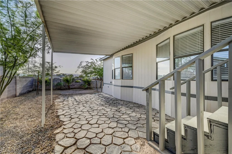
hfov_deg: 104.3
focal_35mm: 14
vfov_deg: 81.1
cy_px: 77
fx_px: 90
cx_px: 116
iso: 800
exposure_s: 1/500
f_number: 8
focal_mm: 14
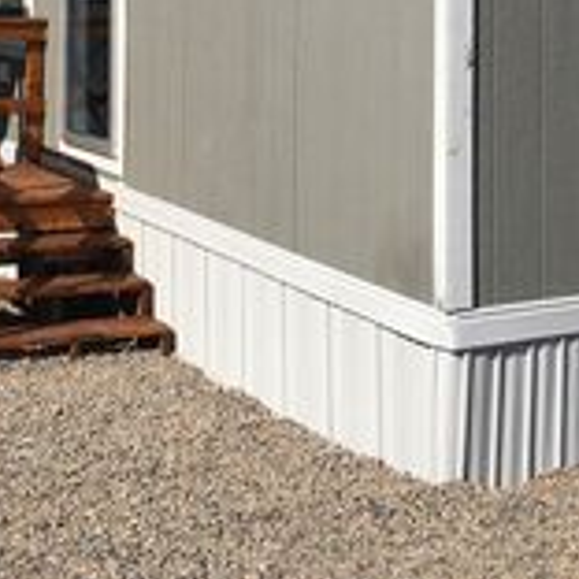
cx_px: 353
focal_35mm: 82
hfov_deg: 21.1
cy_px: -35
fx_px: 1552
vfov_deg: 20.3
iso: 25
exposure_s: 1/3205
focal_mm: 4.15
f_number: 2.2
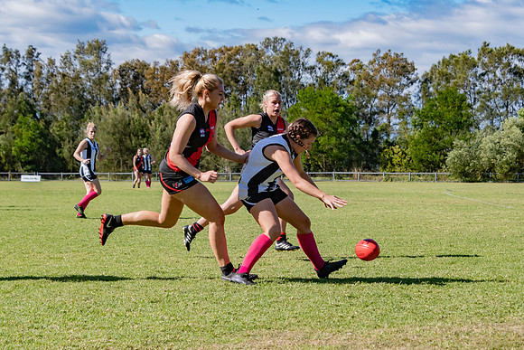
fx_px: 1575
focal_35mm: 108
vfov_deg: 12.7
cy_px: 202
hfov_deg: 18.9
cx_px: 277
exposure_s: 1/3200
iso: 800
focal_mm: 62
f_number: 6.3
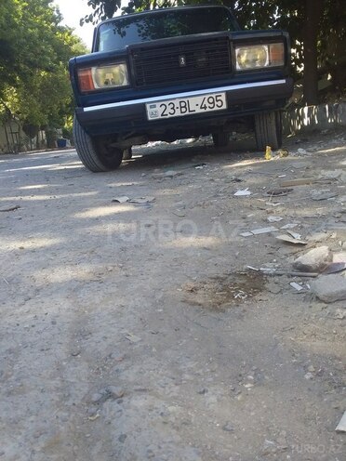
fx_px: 413
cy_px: 230
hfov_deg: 45.4
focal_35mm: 31
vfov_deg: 58.4
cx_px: 173
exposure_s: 1/302
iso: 40
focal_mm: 3.3
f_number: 2.2
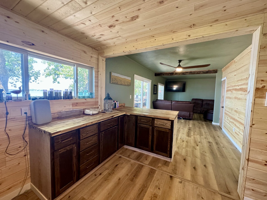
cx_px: 134
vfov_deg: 85.7
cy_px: 100
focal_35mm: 14
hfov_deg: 102.1
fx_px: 108
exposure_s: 1/99
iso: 320
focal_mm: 2.22
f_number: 2.2
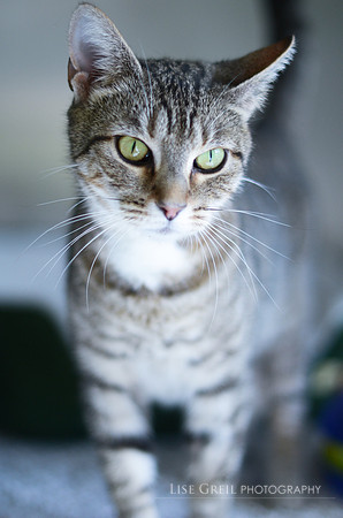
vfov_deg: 27.0
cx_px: 172
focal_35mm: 75
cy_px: 259
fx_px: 1077
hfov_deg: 18.1
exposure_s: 1/500
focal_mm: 50
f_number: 1.4
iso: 400
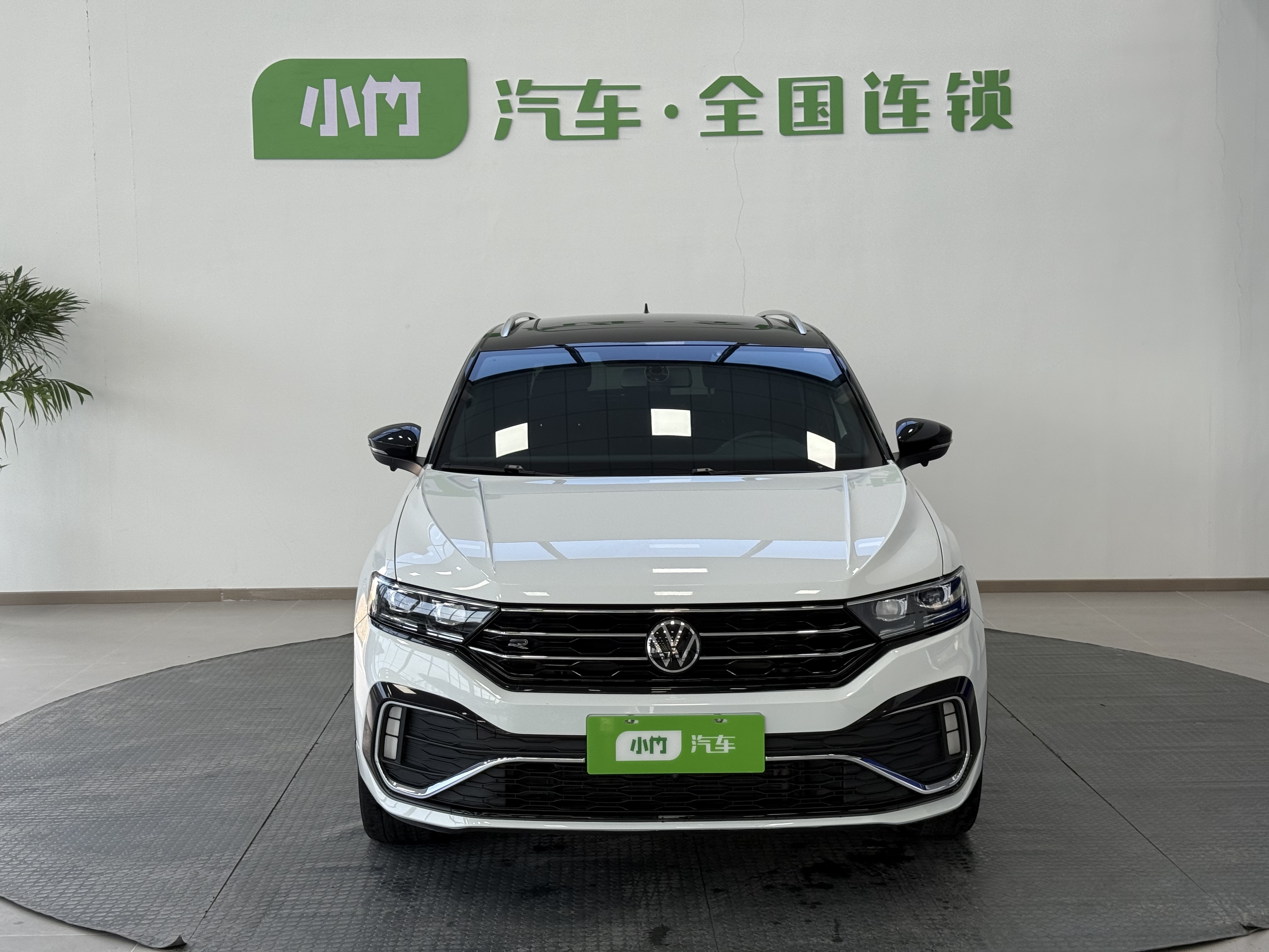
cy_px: 476
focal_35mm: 48
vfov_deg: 30.3
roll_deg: +0.6
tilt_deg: -4.8
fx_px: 1760
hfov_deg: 39.7
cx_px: 634
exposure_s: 1/121
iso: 50
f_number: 1.78
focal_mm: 6.76
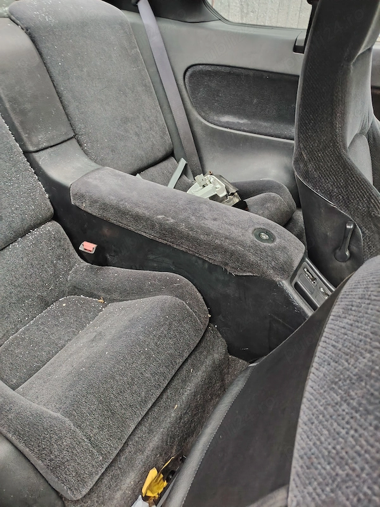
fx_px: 351
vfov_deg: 71.6
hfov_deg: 56.8
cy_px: 254
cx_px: 190
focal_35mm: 24
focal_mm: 5.25
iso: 2784
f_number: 1.75
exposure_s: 1/33.3
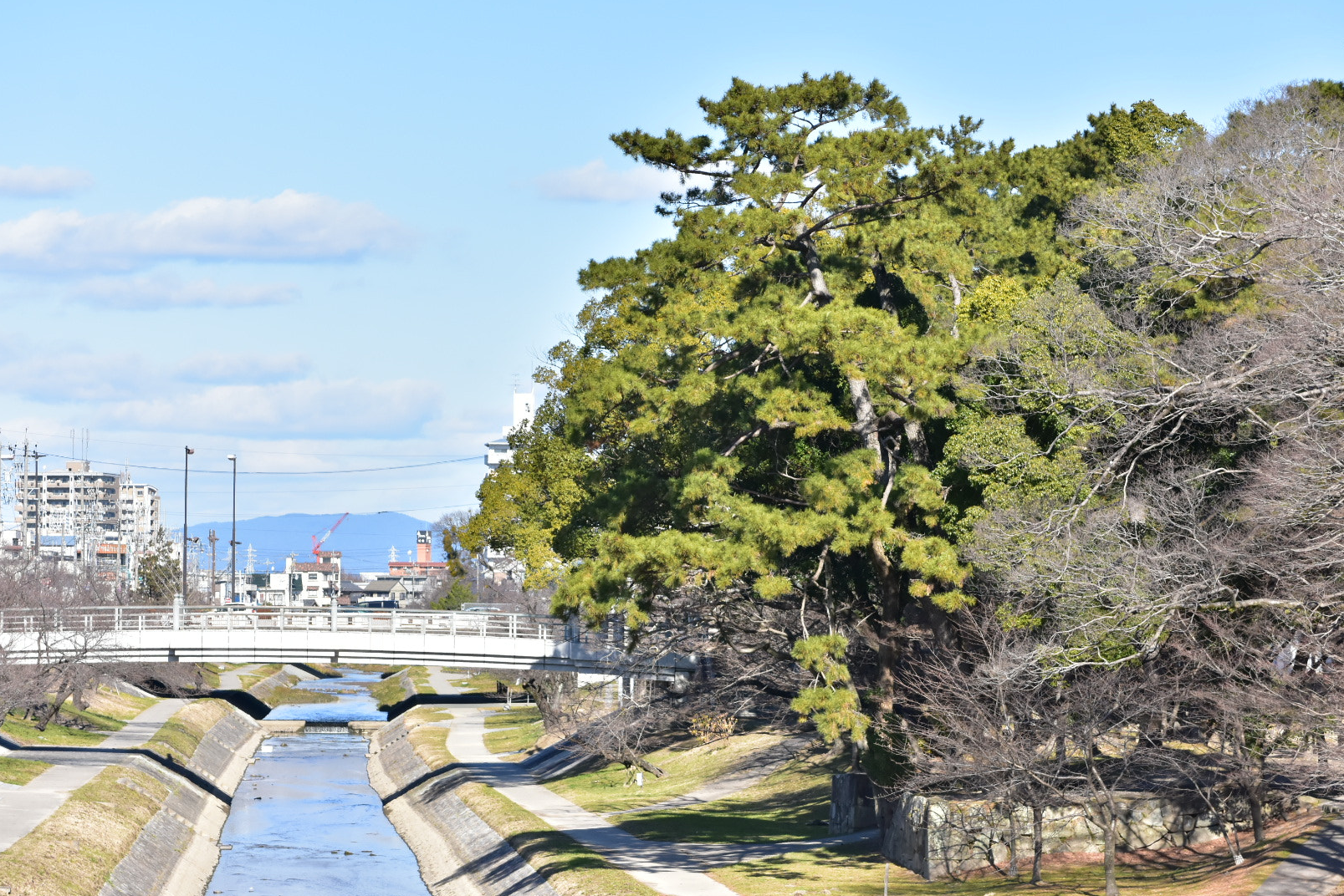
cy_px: 448
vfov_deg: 10.7
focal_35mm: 129
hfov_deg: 15.9
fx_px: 4798
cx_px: 673
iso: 500
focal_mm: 85
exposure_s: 1/1250
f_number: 7.1
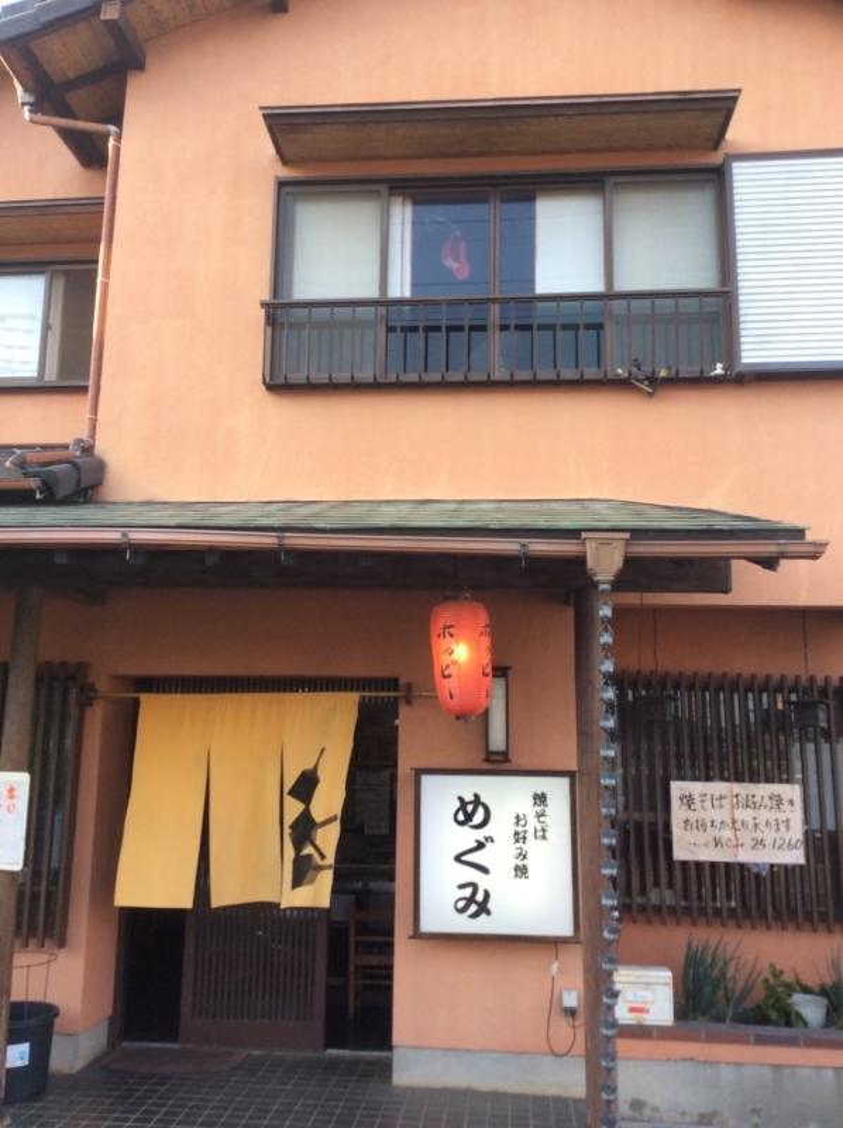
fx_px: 1041
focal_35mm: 32
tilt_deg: +11.9
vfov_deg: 56.9
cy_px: 564
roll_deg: -1.7
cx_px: 422
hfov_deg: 44.1
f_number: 2.4
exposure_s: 1/141
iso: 32
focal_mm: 3.3
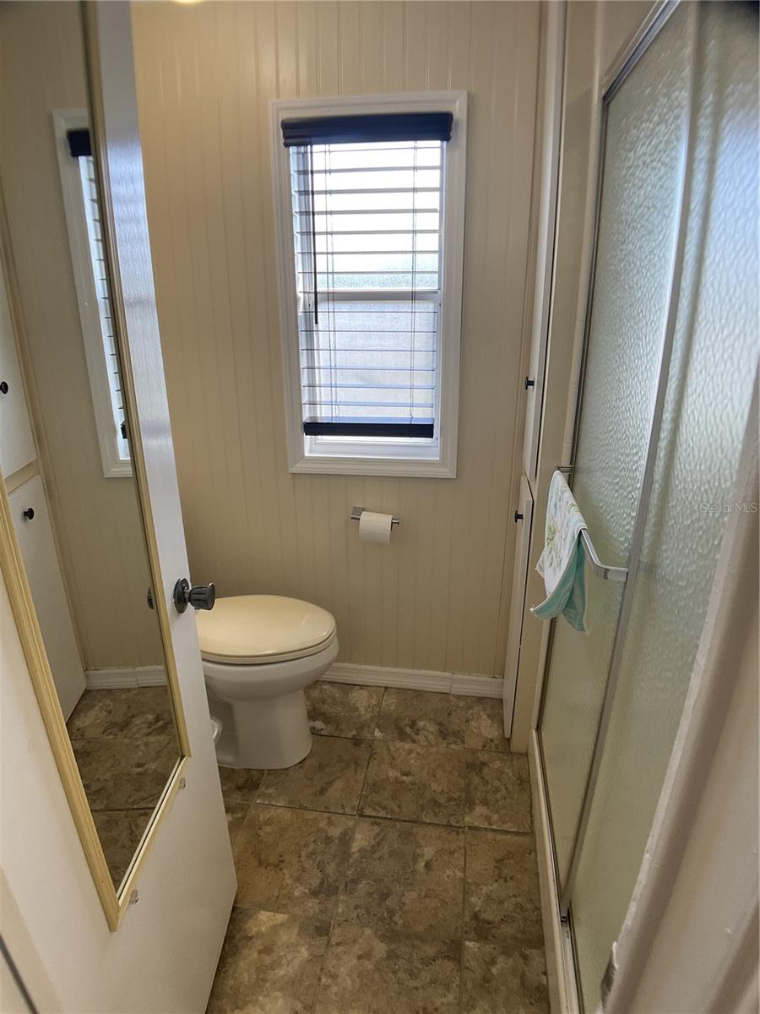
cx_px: 380
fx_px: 849
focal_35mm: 29
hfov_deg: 48.2
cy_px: 507
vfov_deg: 61.7
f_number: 1.8
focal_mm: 3
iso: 40
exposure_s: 1/120
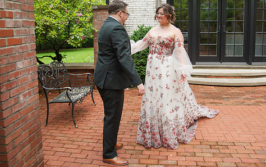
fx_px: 239
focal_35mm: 33
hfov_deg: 58.1
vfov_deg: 37.9
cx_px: 133
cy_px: 52
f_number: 4
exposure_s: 1/400
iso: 250
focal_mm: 24
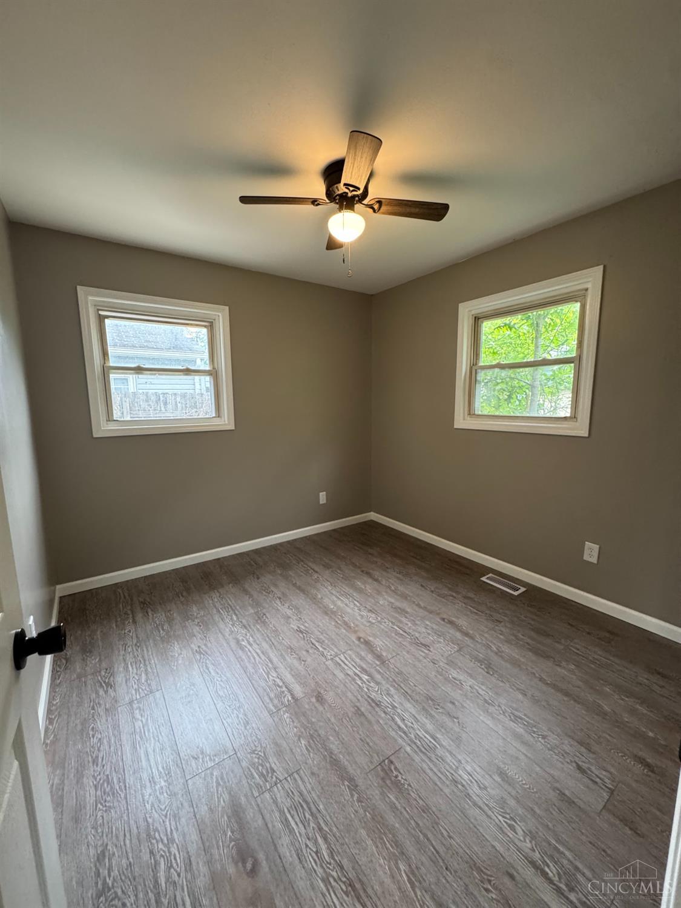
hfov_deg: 85.7
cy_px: 454
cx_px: 340
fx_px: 367
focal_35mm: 14
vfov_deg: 102.1
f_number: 2.2
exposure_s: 1/60
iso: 400
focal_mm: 2.22
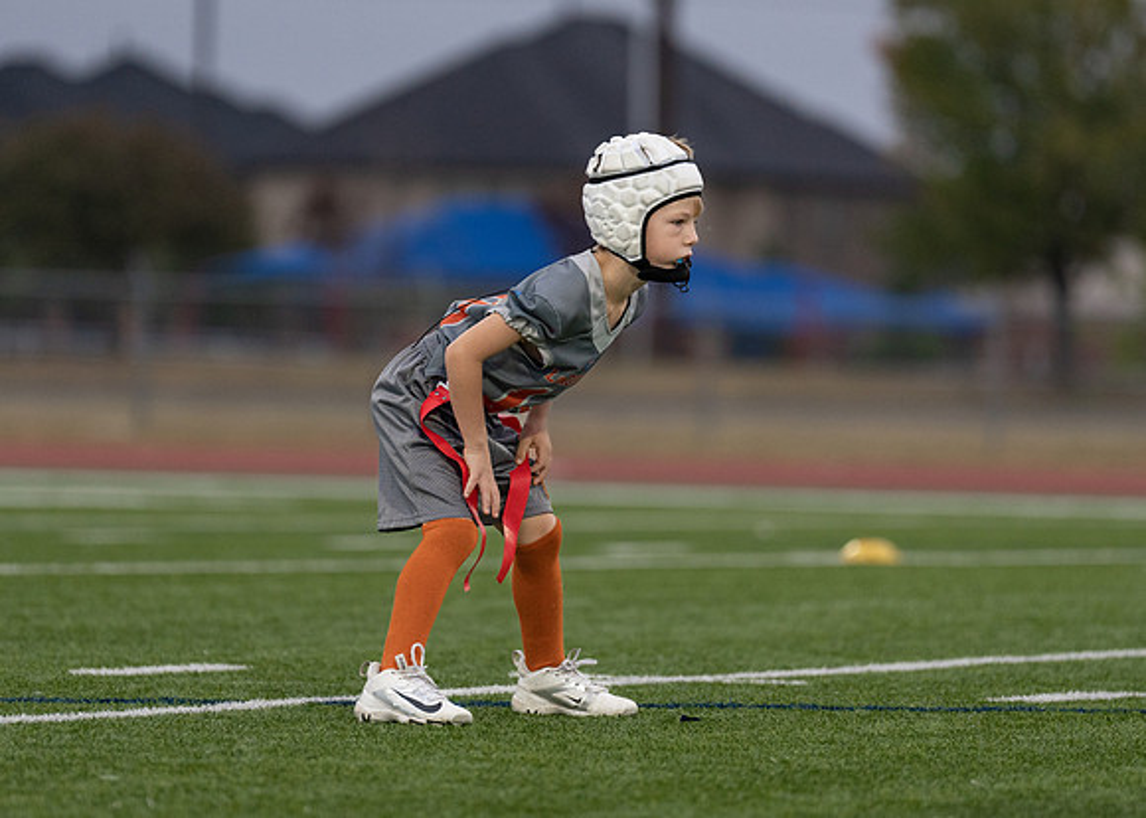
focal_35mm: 334
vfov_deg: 4.3
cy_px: 373
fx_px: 10852
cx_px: 535
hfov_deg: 6.0
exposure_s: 1/1000
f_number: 2.8
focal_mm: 200
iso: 640
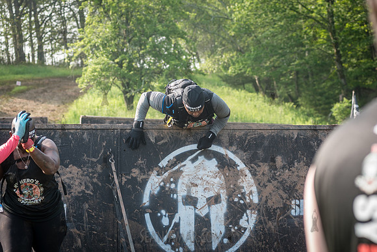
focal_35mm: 93
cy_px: 126
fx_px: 976
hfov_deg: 21.9
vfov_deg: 14.7
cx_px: 188
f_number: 4.5
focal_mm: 80
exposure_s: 1/320
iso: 250
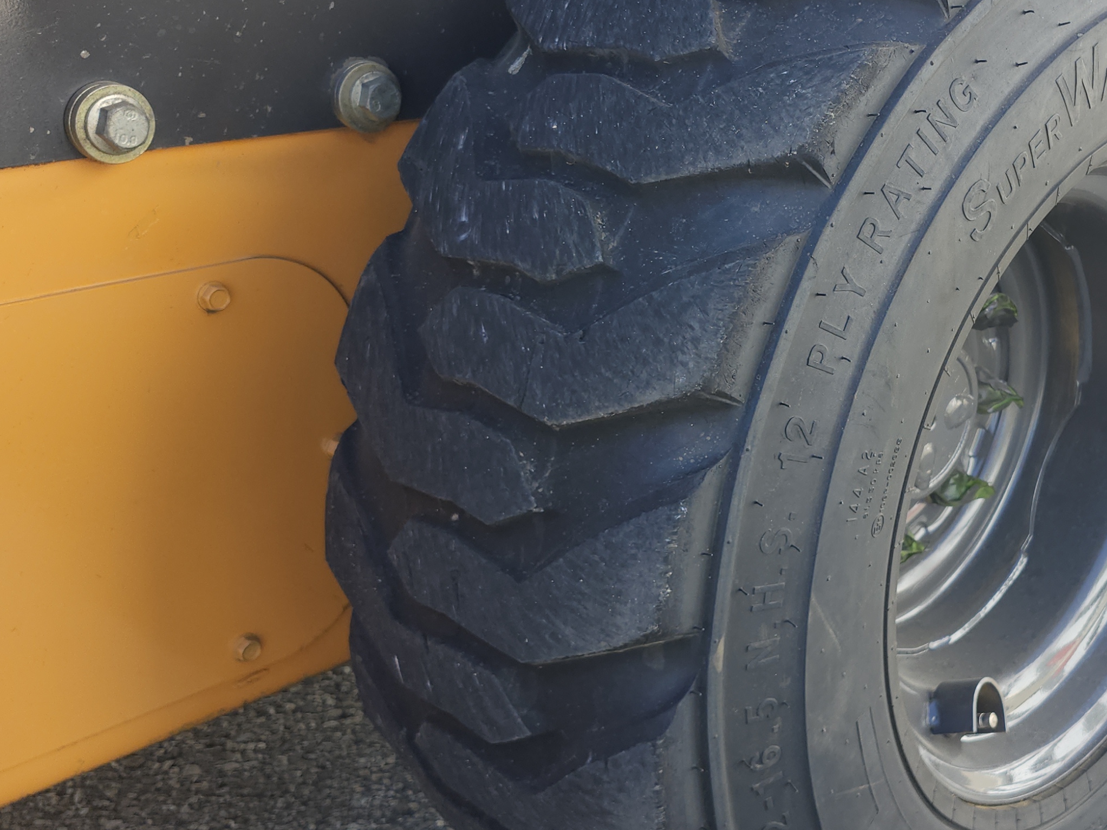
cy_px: 361
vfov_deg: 32.1
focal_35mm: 45
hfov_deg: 40.8
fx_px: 1439
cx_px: 843
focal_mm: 5.54
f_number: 1.8
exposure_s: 1/218
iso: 25
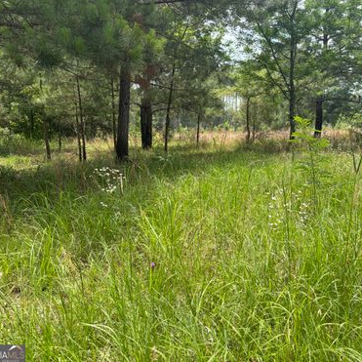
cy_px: 180
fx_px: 367
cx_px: 215
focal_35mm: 31
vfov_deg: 52.5
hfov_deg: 52.2
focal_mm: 5.96
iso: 50
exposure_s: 1/1287
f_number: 1.6
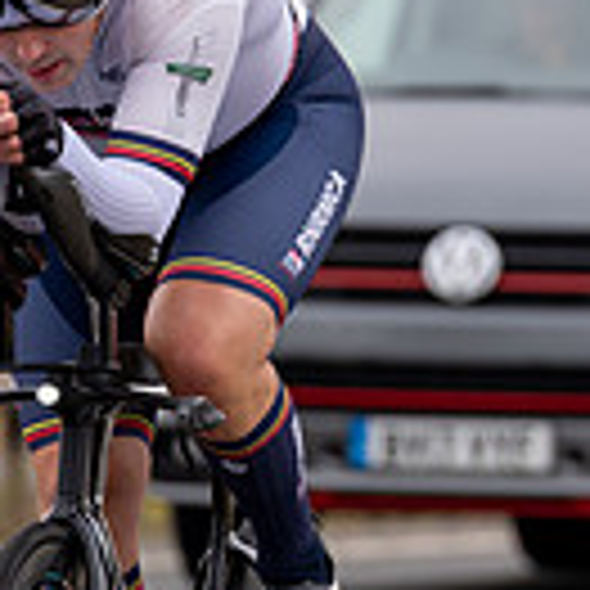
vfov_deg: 2.3
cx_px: 81
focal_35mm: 752
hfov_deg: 2.3
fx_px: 14501
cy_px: 232
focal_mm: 200
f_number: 4
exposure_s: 1/320
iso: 100
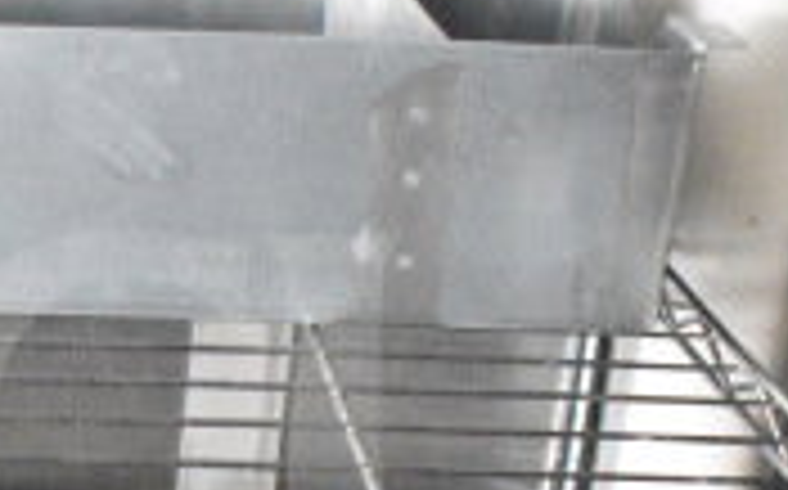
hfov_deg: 20.9
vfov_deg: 13.2
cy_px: 591
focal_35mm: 96
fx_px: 2060
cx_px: -9
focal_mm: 18
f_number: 3.5
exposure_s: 1/30
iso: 16000
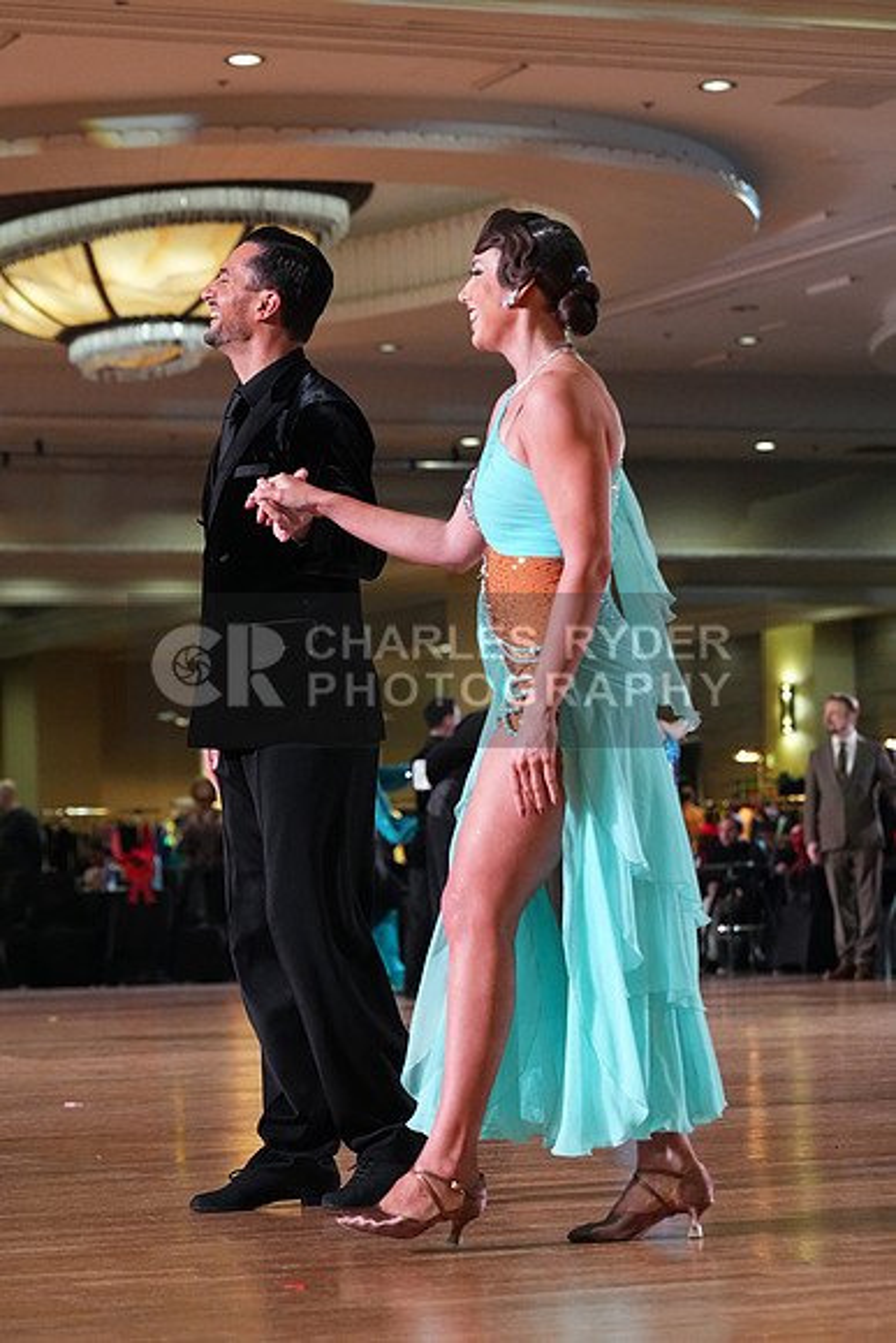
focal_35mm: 111
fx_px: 4141
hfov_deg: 12.3
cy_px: 672
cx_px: 448
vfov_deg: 18.4
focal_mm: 111
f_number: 5
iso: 6400
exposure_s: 1/400
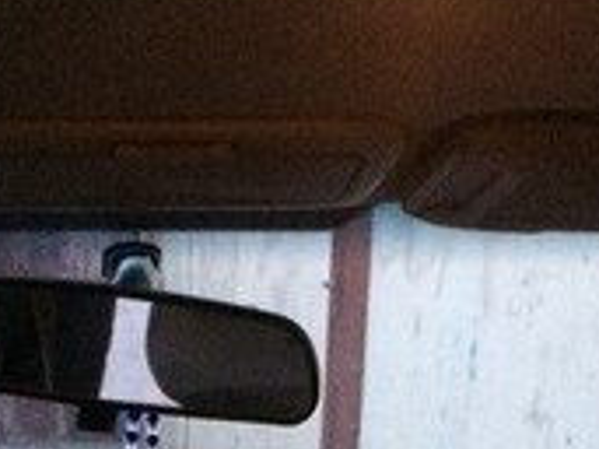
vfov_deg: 12.3
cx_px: 266
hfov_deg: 17.6
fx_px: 1937
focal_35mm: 112
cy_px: 759
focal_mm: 4.15
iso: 320
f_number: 2.2
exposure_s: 1/17
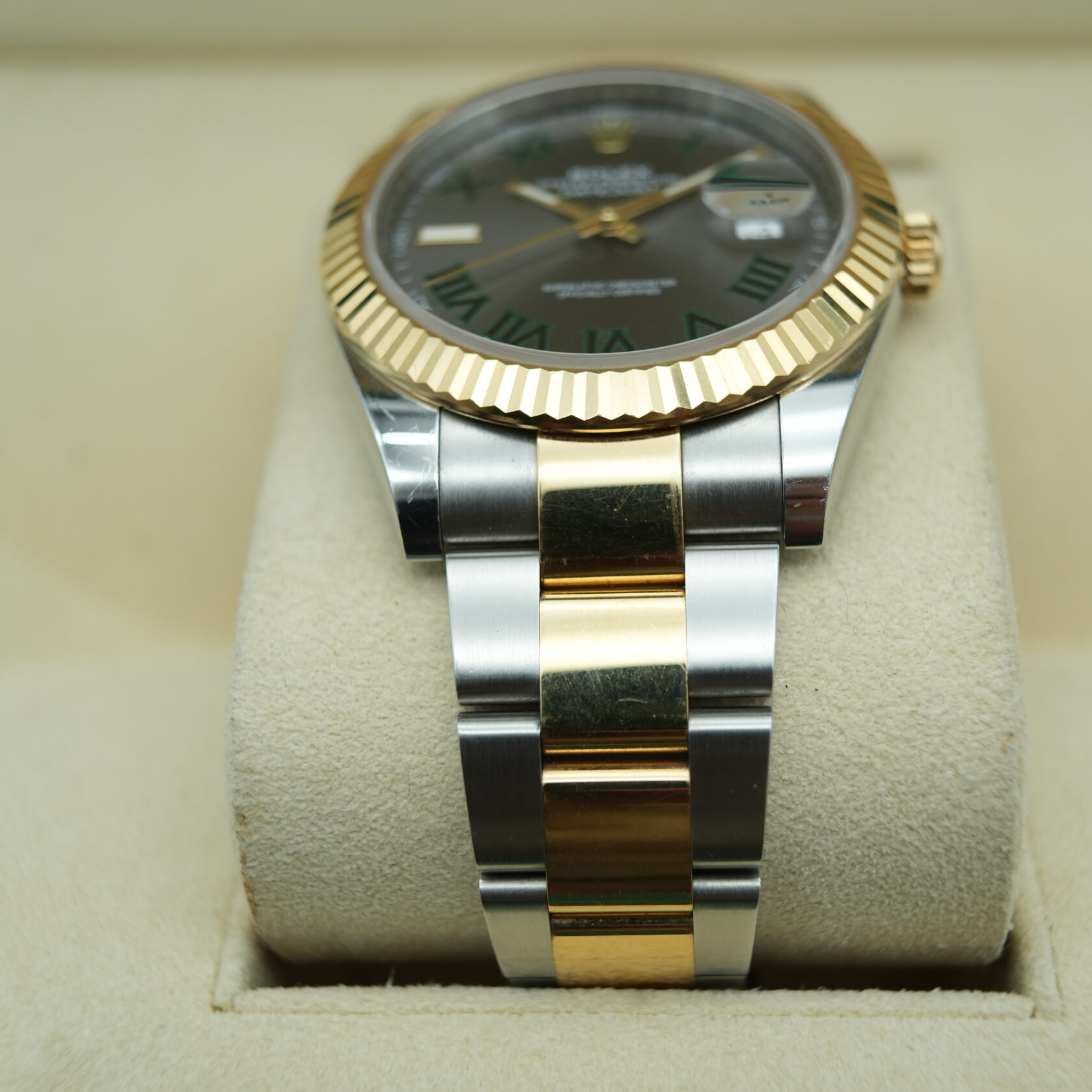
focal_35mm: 45
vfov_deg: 37.6
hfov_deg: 37.5
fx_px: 1606
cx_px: 611
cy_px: 544
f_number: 5
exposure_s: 1/250
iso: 400
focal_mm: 35
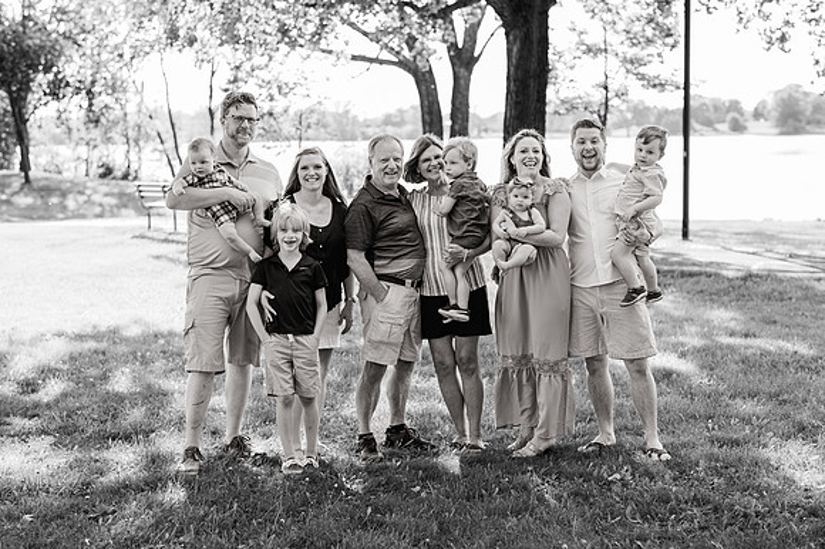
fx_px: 1328
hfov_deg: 34.5
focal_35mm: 58
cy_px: 274
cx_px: 412
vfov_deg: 23.4
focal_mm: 58
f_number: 2.8
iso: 200
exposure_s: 1/500
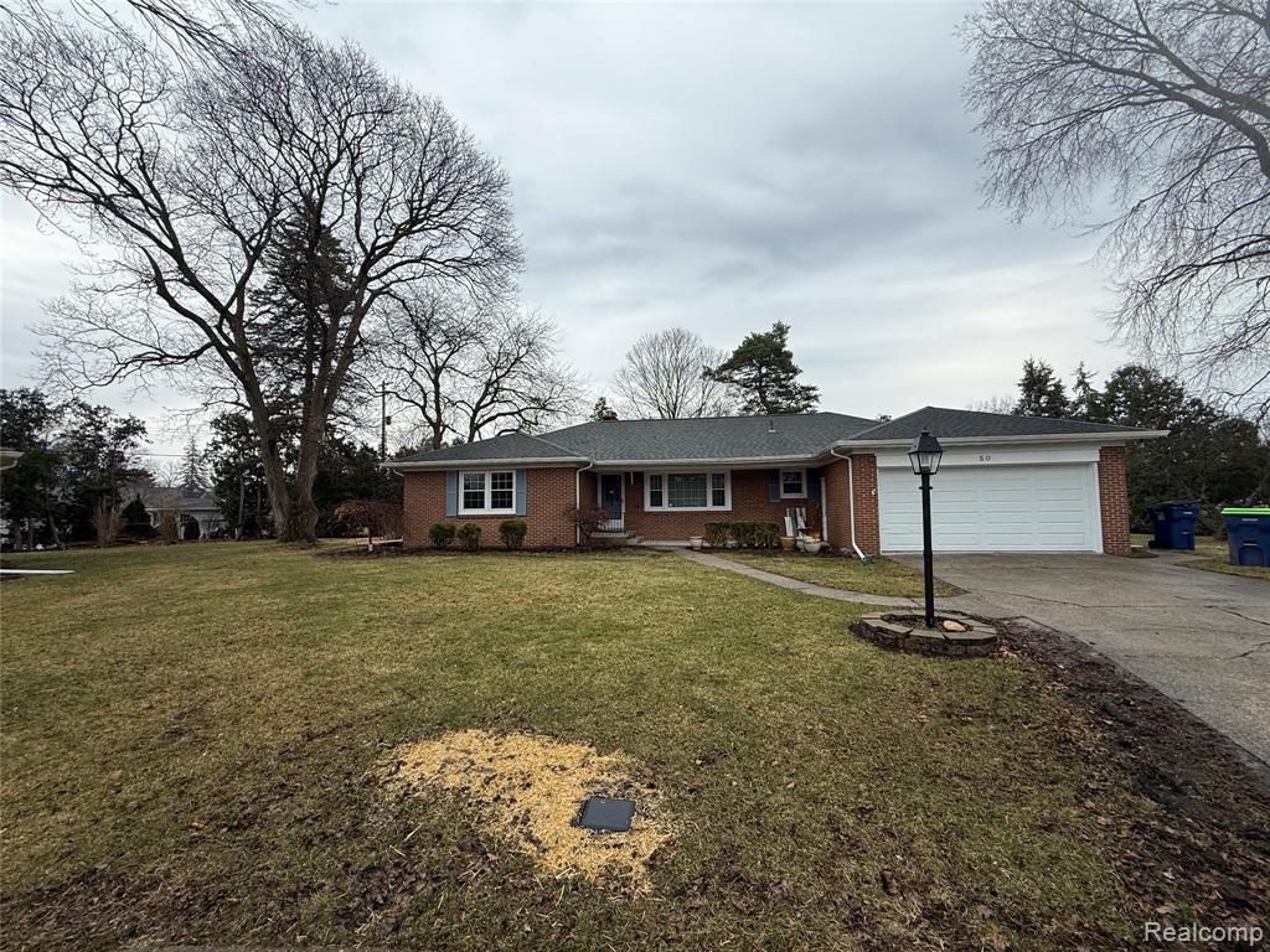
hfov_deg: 102.1
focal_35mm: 14
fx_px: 514
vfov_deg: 85.7
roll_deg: +1.1
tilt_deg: +4.2
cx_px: 635
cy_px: 476
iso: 50
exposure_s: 1/638
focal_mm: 2.22
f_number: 2.2
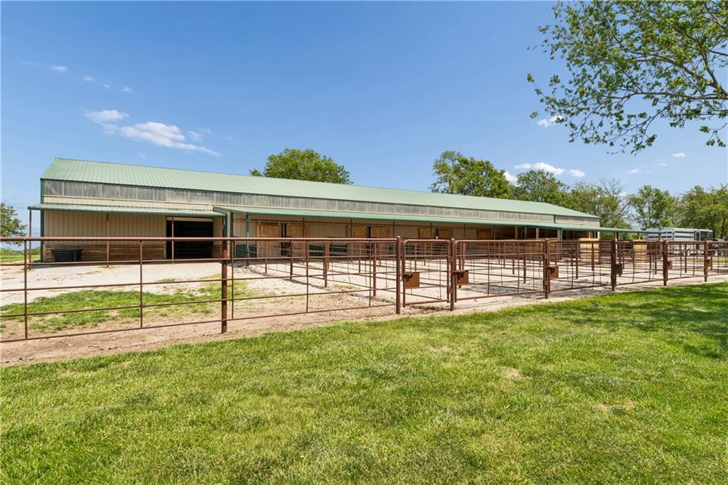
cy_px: 242
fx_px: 402
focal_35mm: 20
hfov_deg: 84.3
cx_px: 364
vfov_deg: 62.2
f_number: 22
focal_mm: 19.9
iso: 100
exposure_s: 1/20
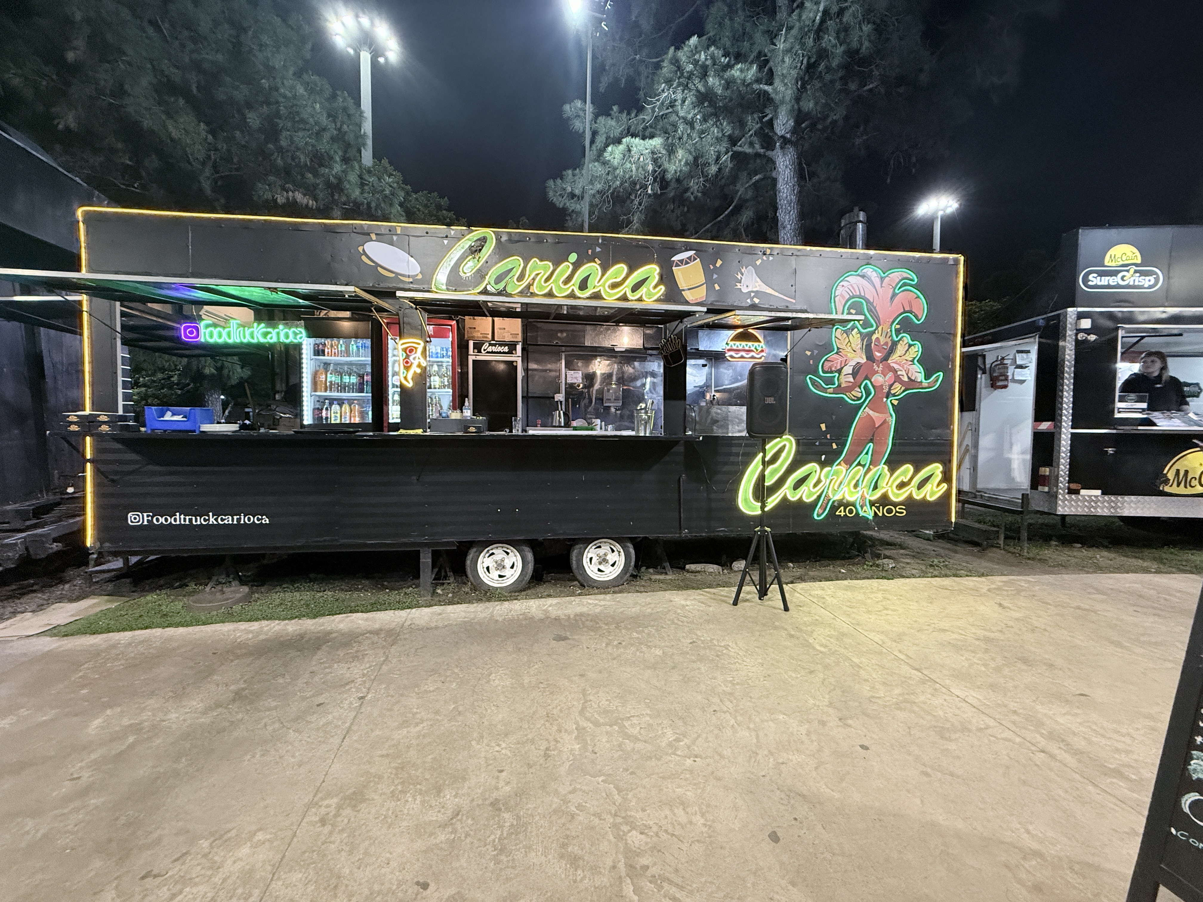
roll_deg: -0.4
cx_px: 602
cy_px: 451
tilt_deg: -2.4
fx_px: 487
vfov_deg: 85.7
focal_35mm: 14
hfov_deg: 102.1
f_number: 2.2
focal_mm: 2.22
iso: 320
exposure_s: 1/50
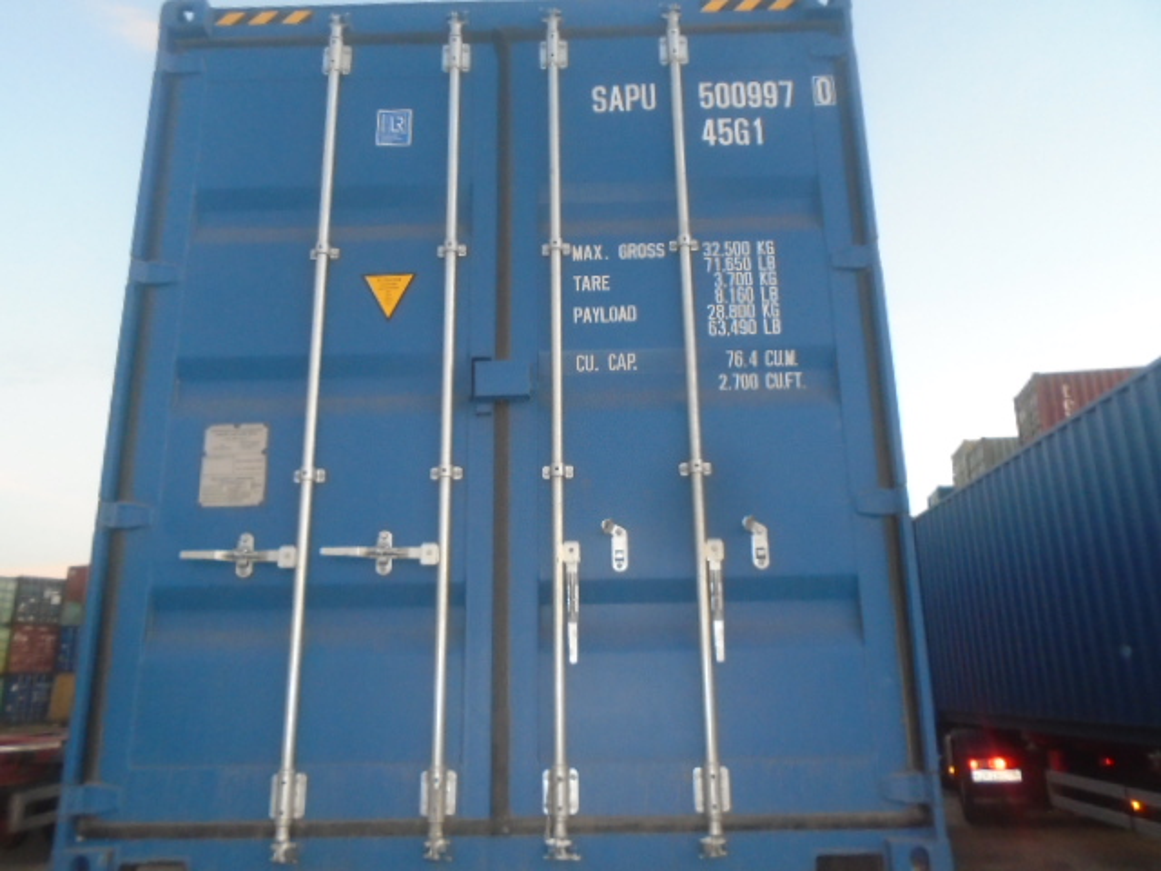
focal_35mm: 26
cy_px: 436
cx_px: 580
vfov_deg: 53.1
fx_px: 872
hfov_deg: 67.3
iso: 400
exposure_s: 1/30
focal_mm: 4.6
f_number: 3.2
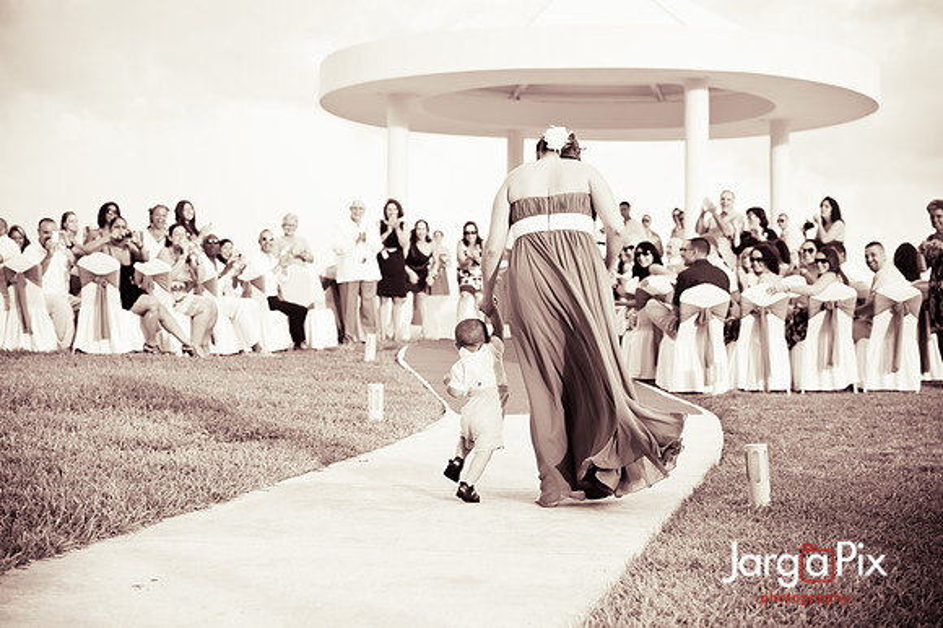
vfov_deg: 19.4
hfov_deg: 28.9
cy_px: 314
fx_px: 1832
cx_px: 472
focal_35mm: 70
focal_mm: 70
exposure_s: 1/800
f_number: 4
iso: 200
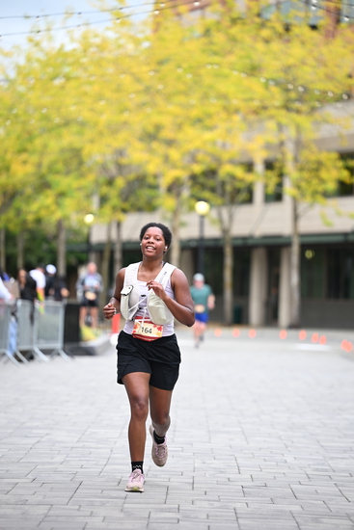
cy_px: 265
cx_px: 177
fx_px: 2137
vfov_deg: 14.1
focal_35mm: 145
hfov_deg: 9.5
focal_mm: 145
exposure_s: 1/1600
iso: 640
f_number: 2.8
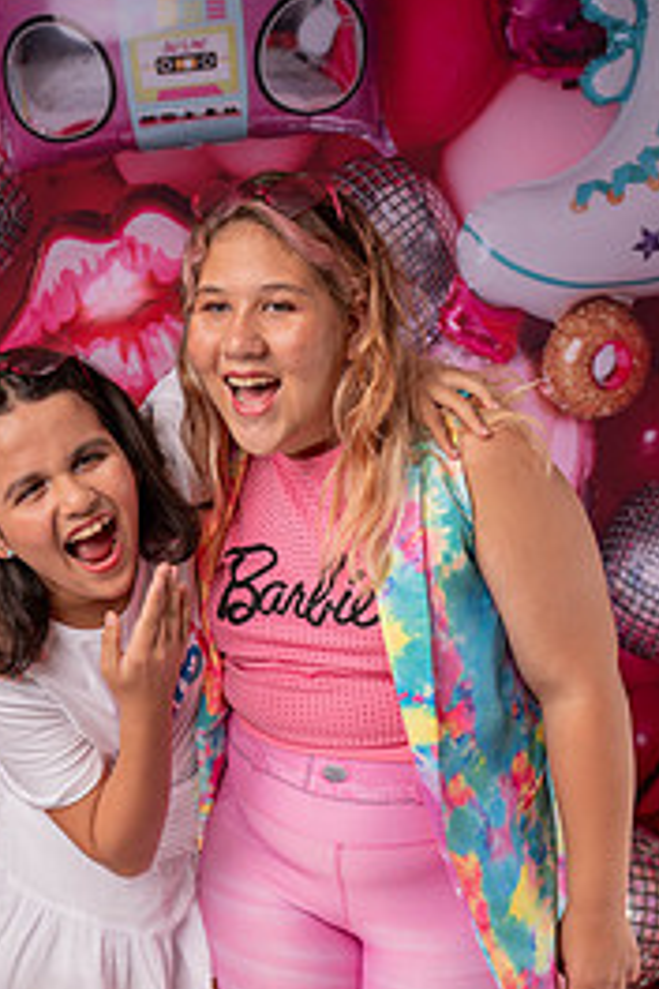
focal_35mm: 58
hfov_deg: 23.3
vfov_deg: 33.3
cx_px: 210
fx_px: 1592
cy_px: 813
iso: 125
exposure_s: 1/100
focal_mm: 34
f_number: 4.5
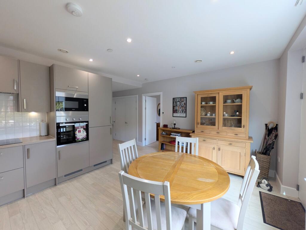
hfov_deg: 102.1
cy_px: 115
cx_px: 153
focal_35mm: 14
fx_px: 124
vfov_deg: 85.7
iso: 43
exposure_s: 1/50
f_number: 2.2
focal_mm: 1.83
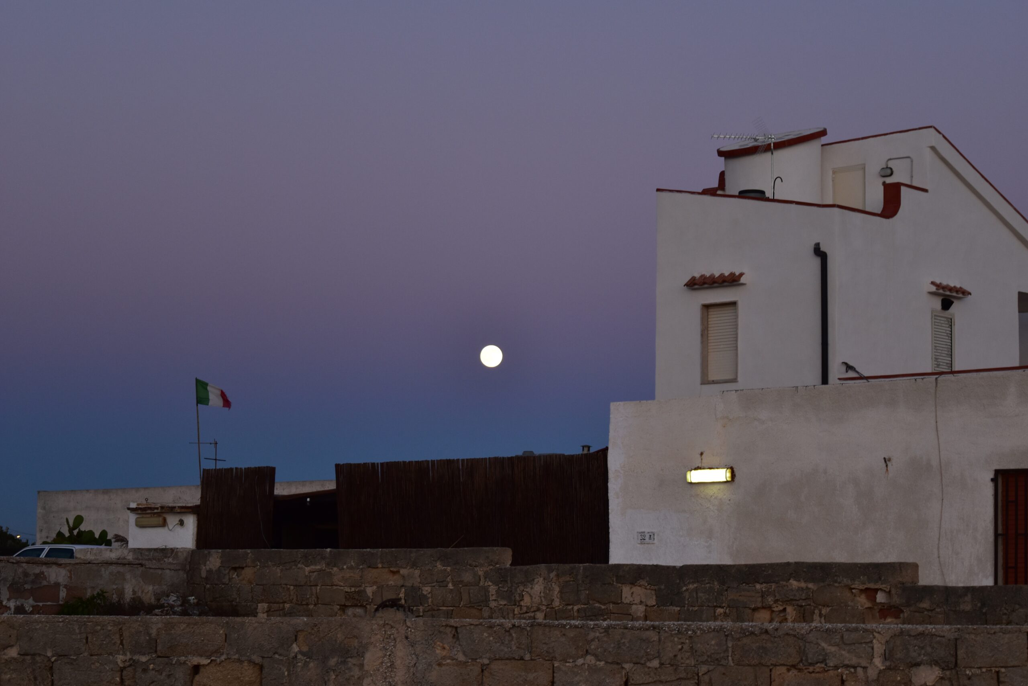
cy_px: 343
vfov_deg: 16.6
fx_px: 2356
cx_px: 514
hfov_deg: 24.6
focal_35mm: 82
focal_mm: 55
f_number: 5.6
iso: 400
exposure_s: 1/60
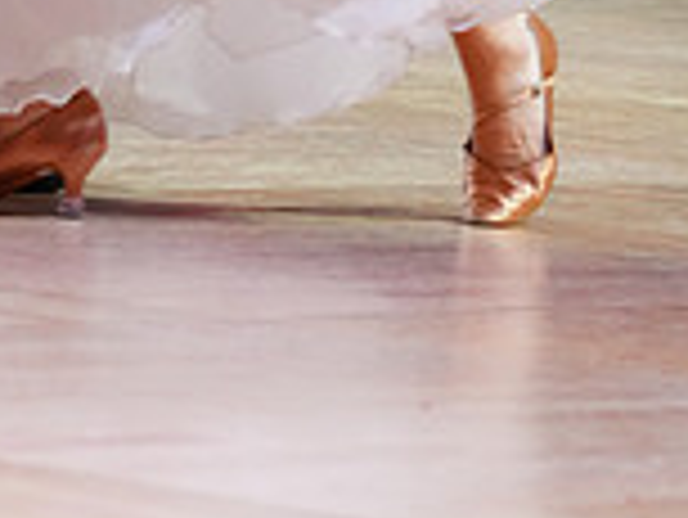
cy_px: -351
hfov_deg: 4.9
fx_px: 8056
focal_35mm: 405
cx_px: 200
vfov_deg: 3.7
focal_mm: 111
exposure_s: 1/250
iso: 2500
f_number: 4
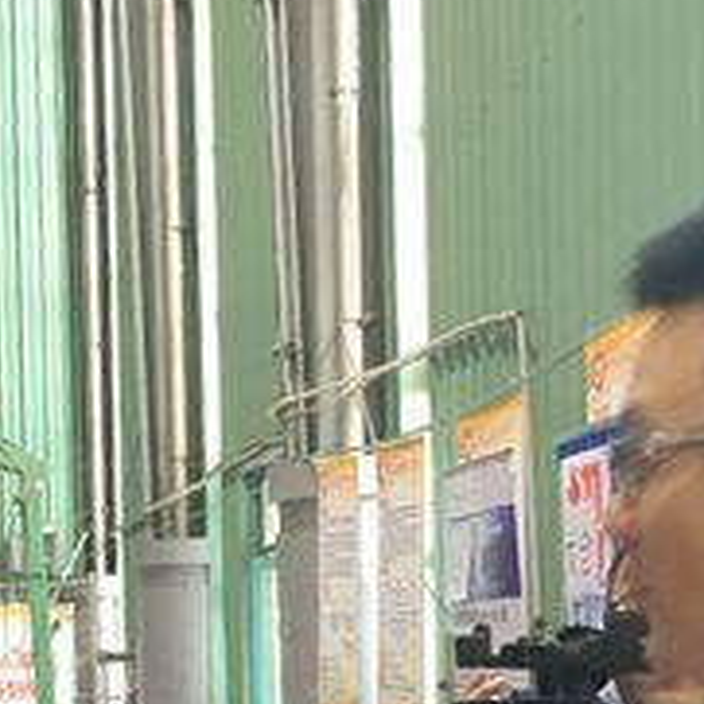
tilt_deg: -0.9
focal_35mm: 113
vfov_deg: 15.0
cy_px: 793
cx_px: 23
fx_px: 2600
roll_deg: +1.7
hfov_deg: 15.2
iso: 64
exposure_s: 1/17
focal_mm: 4.15
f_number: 2.2
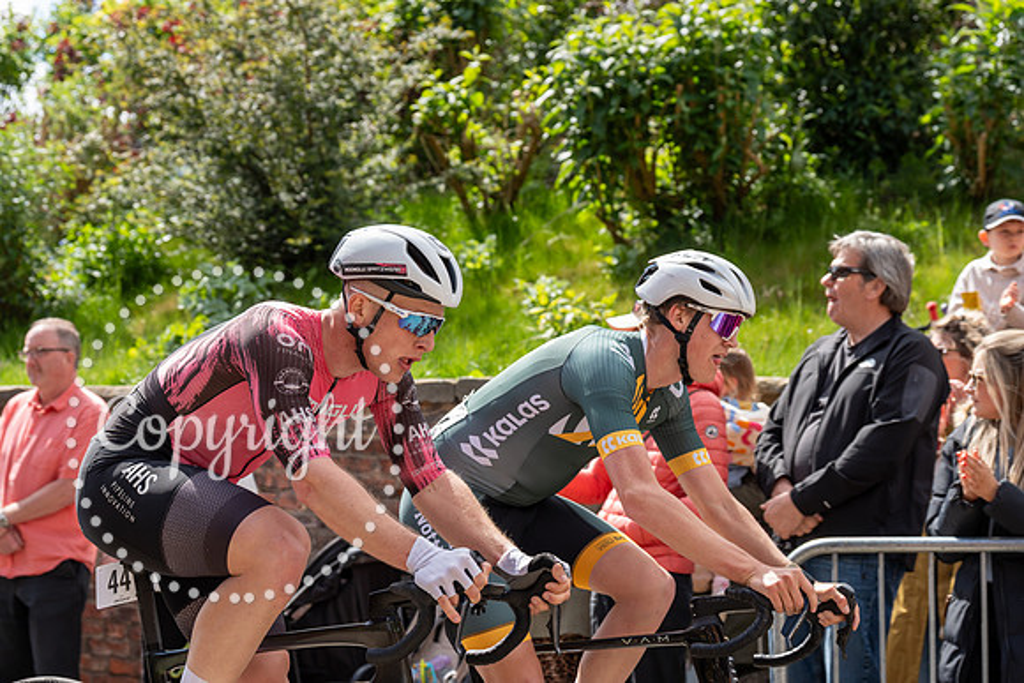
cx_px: 512
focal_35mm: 70
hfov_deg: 28.8
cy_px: 342
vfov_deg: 19.5
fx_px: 1991
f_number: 5
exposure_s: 1/1000
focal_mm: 70
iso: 500
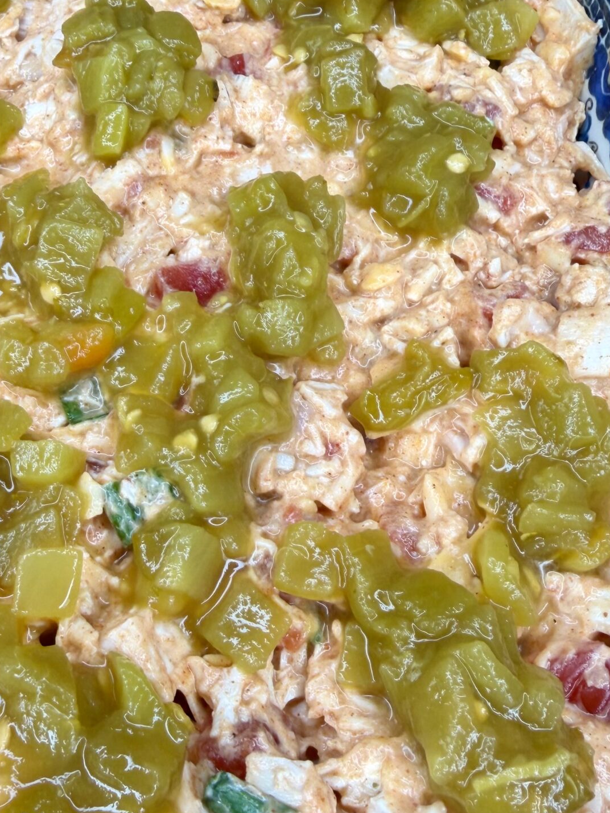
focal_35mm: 43
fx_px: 1010
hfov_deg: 33.0
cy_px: 369
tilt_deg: -56.7
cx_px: 159
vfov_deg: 43.8
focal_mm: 2.22
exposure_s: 1/120
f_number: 2.2
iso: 20
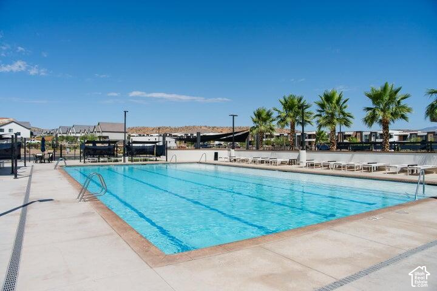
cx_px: 218
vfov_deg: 53.1
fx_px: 291
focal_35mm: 24
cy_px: 146
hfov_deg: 73.7
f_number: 5.6
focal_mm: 24
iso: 400
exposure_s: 1/5000
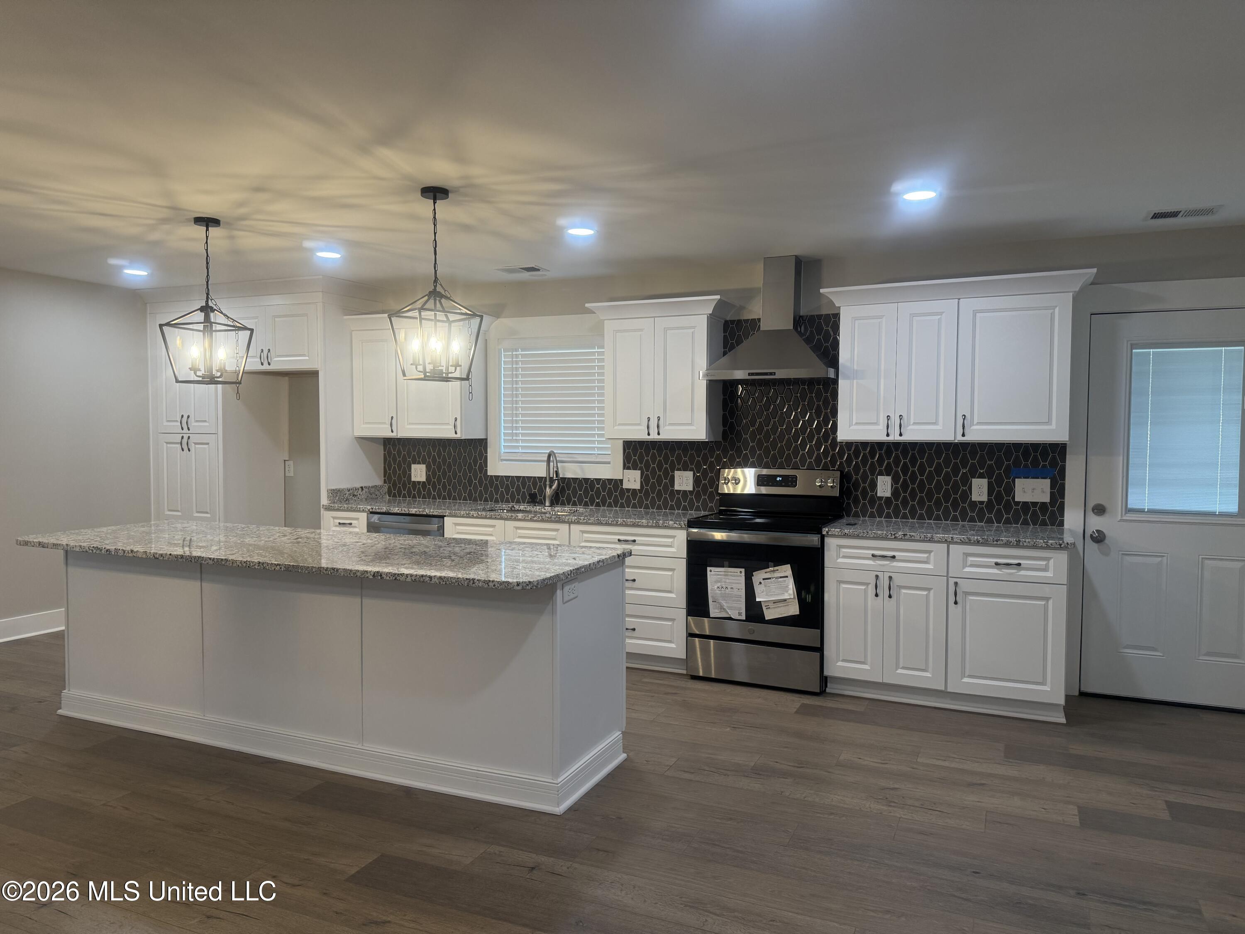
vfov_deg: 56.8
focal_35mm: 24
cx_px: 622
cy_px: 467
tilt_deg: -2.6
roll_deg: -0.9
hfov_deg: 71.6
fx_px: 863
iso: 200
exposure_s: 1/169
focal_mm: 6.76
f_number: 1.78
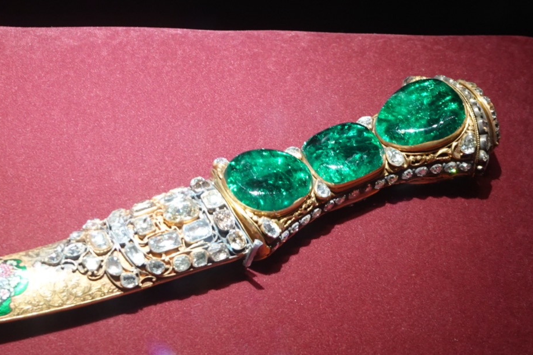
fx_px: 1673
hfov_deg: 17.9
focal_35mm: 113
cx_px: 86
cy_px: 123
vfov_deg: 12.1
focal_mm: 23.86
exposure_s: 1/25
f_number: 4
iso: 800
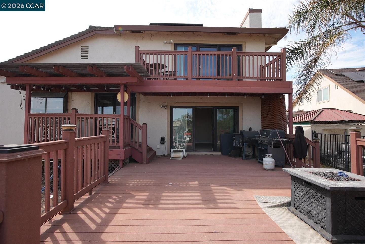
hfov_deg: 96.7
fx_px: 162
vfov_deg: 73.8
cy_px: 122
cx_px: 182
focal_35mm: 16
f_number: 4.5
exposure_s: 1/250
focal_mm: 11
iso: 80
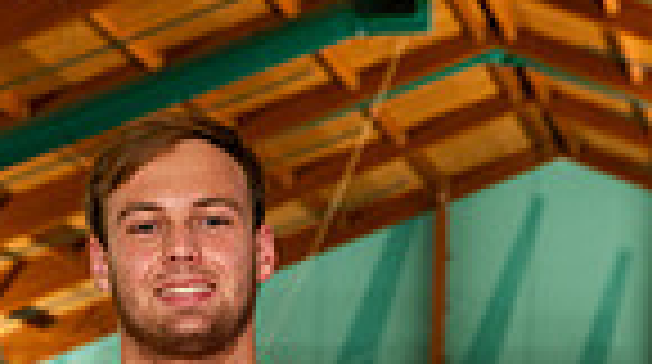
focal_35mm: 179
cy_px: 912
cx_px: 220
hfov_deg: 12.0
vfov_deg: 6.4
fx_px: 3090
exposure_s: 1/200
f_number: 5
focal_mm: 55
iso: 800
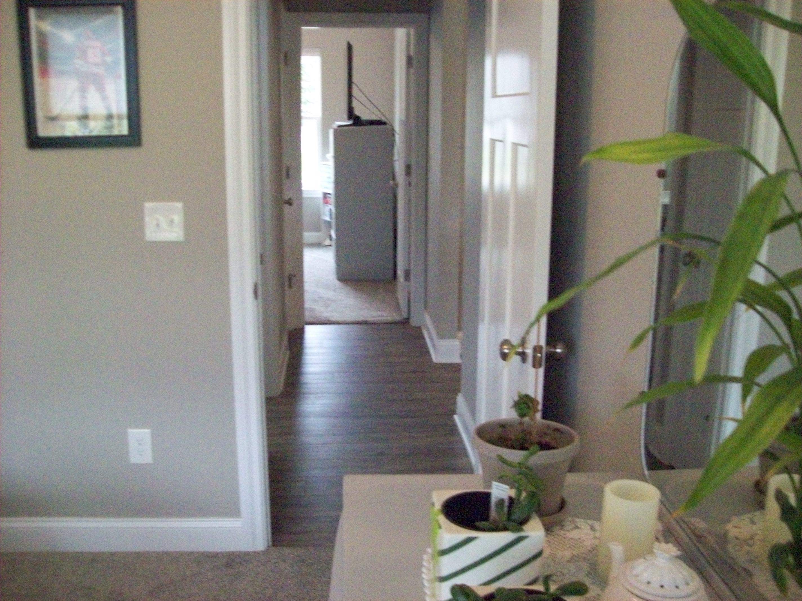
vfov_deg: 39.6
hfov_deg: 51.4
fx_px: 834
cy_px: 300
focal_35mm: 36
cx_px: 401
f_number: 2.7
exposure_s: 1/128
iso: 613
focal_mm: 6
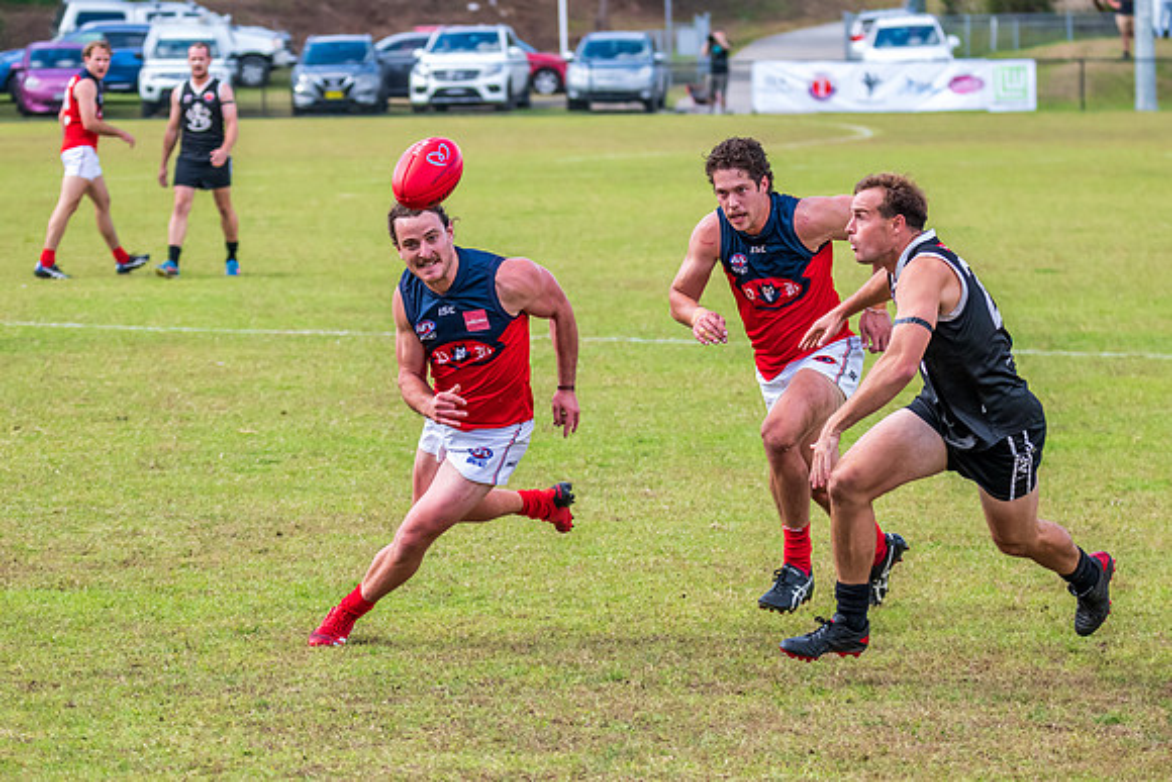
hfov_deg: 9.0
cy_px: 411
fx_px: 7439
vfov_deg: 6.0
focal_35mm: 228
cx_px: 585
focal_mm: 150
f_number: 6.3
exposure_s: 1/1600
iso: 1250
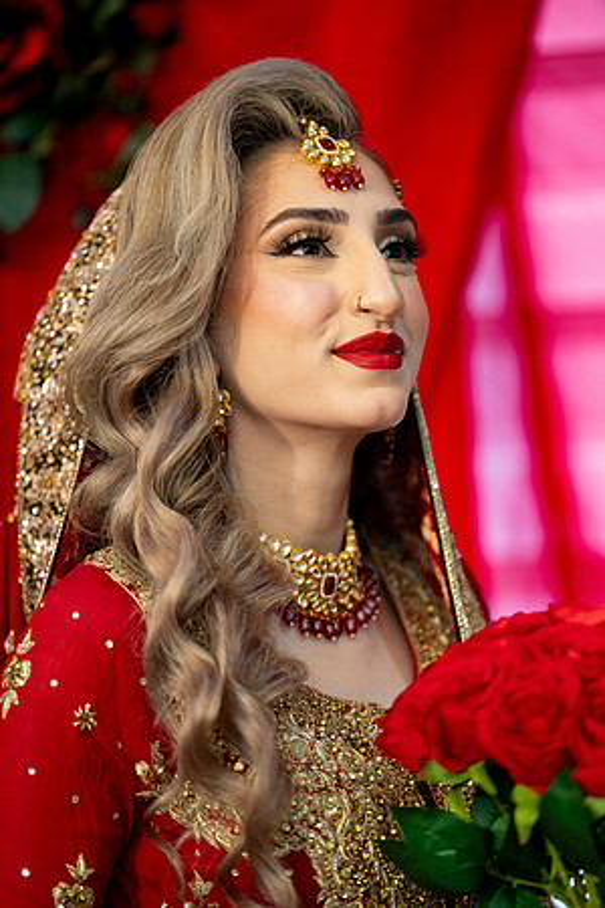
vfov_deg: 13.7
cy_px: 454
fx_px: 3781
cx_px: 302
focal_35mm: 150
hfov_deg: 9.1
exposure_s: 1/200
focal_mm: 150
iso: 1000
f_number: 2
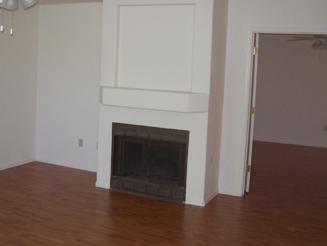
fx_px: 435
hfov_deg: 40.9
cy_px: 90
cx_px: 119
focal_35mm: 46
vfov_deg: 31.4
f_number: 2.7
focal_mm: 5.6
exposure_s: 1/60
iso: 125
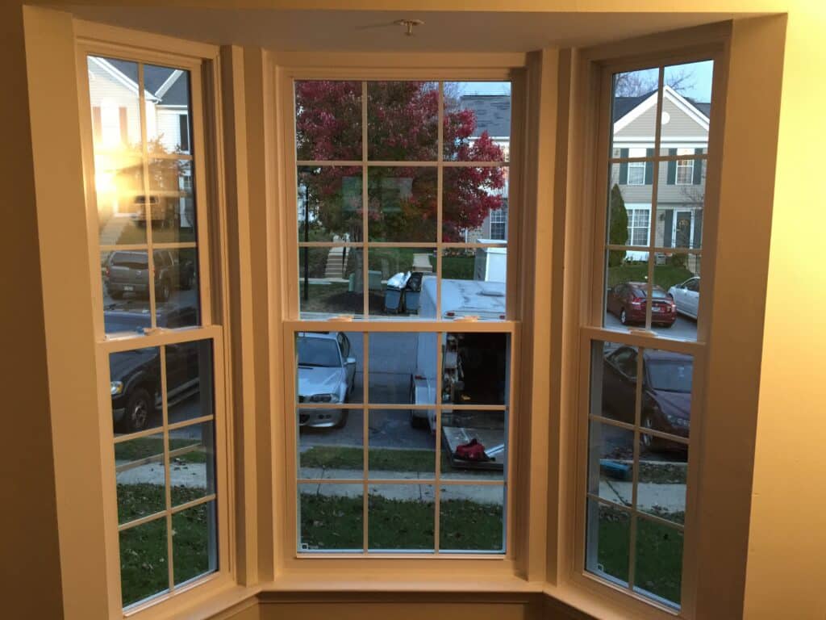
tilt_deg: -6.6
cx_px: 413
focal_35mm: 29
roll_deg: -0.8
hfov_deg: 61.7
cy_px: 310
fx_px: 692
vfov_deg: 48.2
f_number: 2.2
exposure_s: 1/15
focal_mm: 4.15
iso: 125
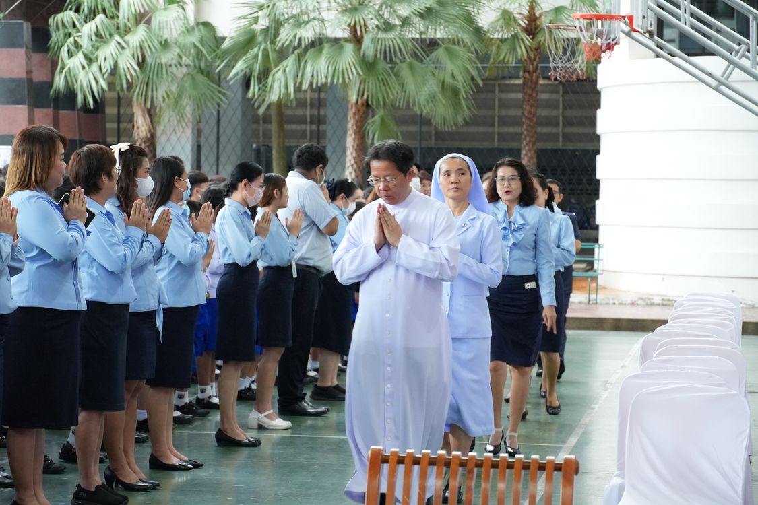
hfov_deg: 15.9
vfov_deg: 10.6
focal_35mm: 129
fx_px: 2716
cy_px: 252
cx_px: 379
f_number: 5.6
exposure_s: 1/80
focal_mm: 86
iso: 2500
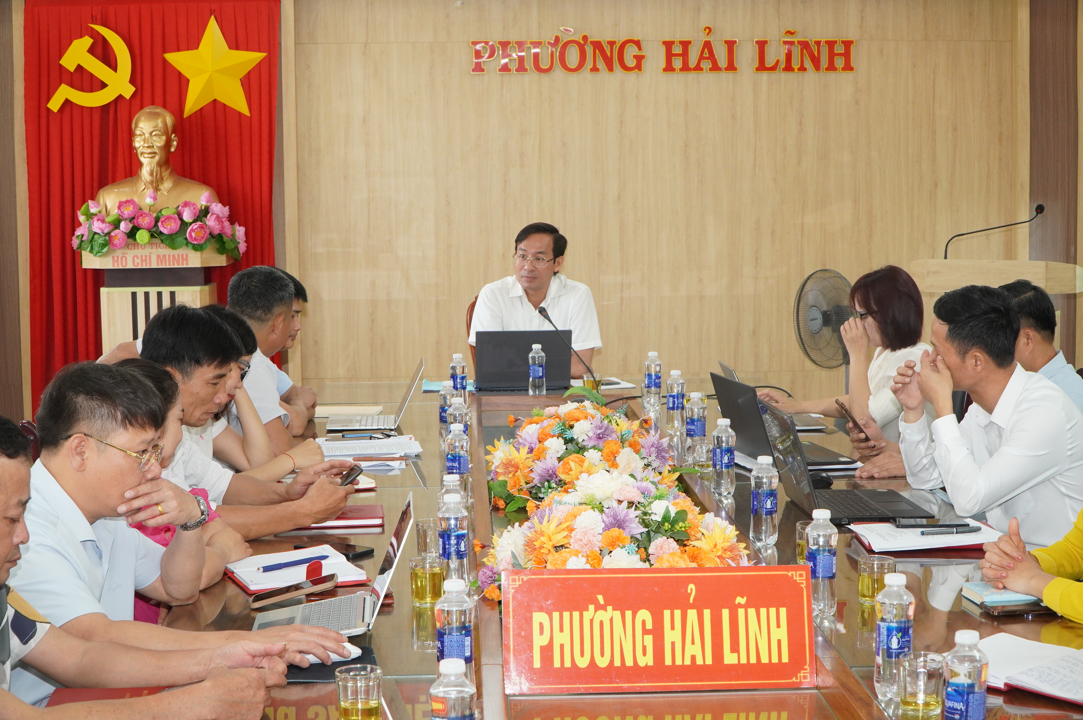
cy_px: 360
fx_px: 1668
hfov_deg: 36.0
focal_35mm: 56
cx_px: 542
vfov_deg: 24.4
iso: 1250
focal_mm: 37
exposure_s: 1/60
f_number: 9
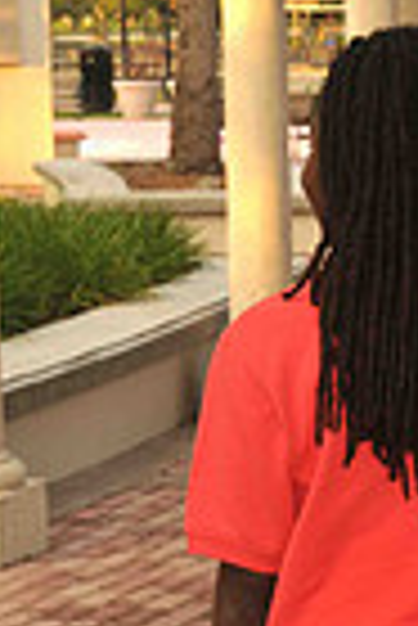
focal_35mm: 170
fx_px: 2947
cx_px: 416
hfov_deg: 8.1
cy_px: 572
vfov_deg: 12.0
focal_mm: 35
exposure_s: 1/125
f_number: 5.6
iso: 200
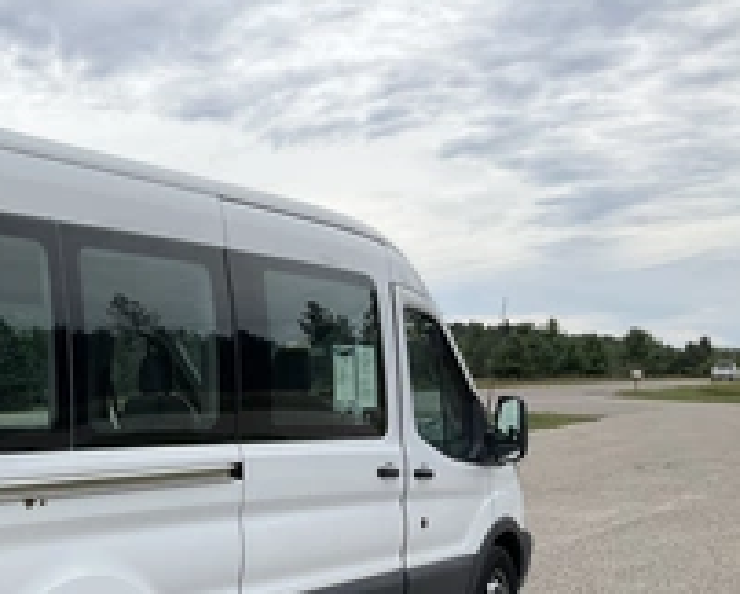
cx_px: 48
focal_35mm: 56
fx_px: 1228
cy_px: 469
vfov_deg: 26.7
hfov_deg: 31.6
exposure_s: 1/2058
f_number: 1.8
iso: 25
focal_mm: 3
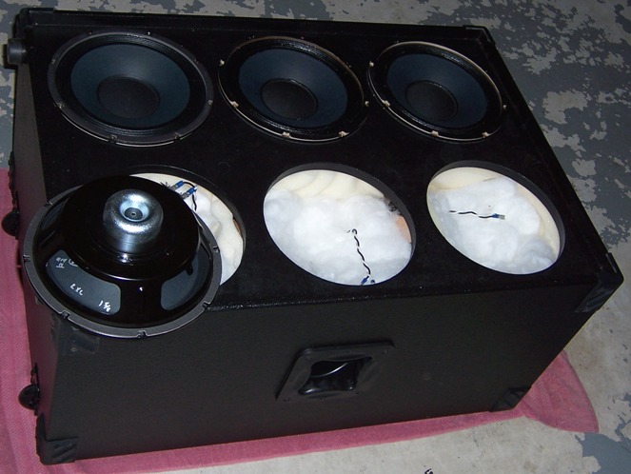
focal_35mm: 49
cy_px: 237
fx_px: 894
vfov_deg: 29.7
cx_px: 316
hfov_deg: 38.9
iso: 80
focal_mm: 8.2
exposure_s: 1/60
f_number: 3.4
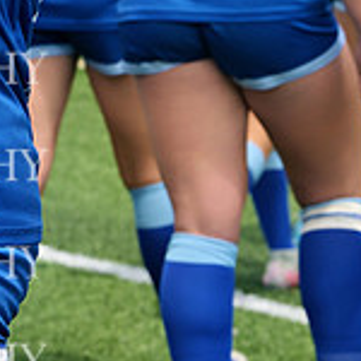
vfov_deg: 6.0
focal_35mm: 293
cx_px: -301
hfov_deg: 5.9
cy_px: 117
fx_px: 3457
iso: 100
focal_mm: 89
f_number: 7.1
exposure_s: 1/250
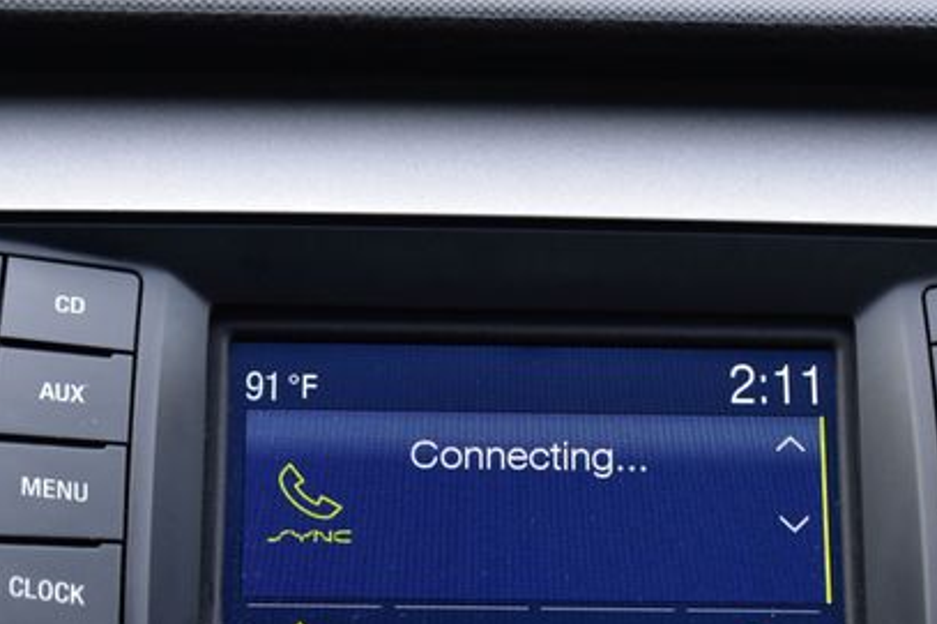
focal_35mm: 130
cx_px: 513
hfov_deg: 15.8
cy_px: 428
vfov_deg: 10.5
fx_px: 3377
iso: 400
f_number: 7.1
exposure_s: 1/30
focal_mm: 55
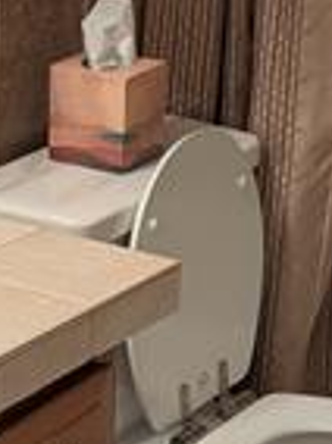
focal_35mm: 130
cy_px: 241
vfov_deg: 15.2
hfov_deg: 11.2
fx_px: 1667
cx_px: -16
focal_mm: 6.9
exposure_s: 1/24
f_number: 1.68
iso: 116
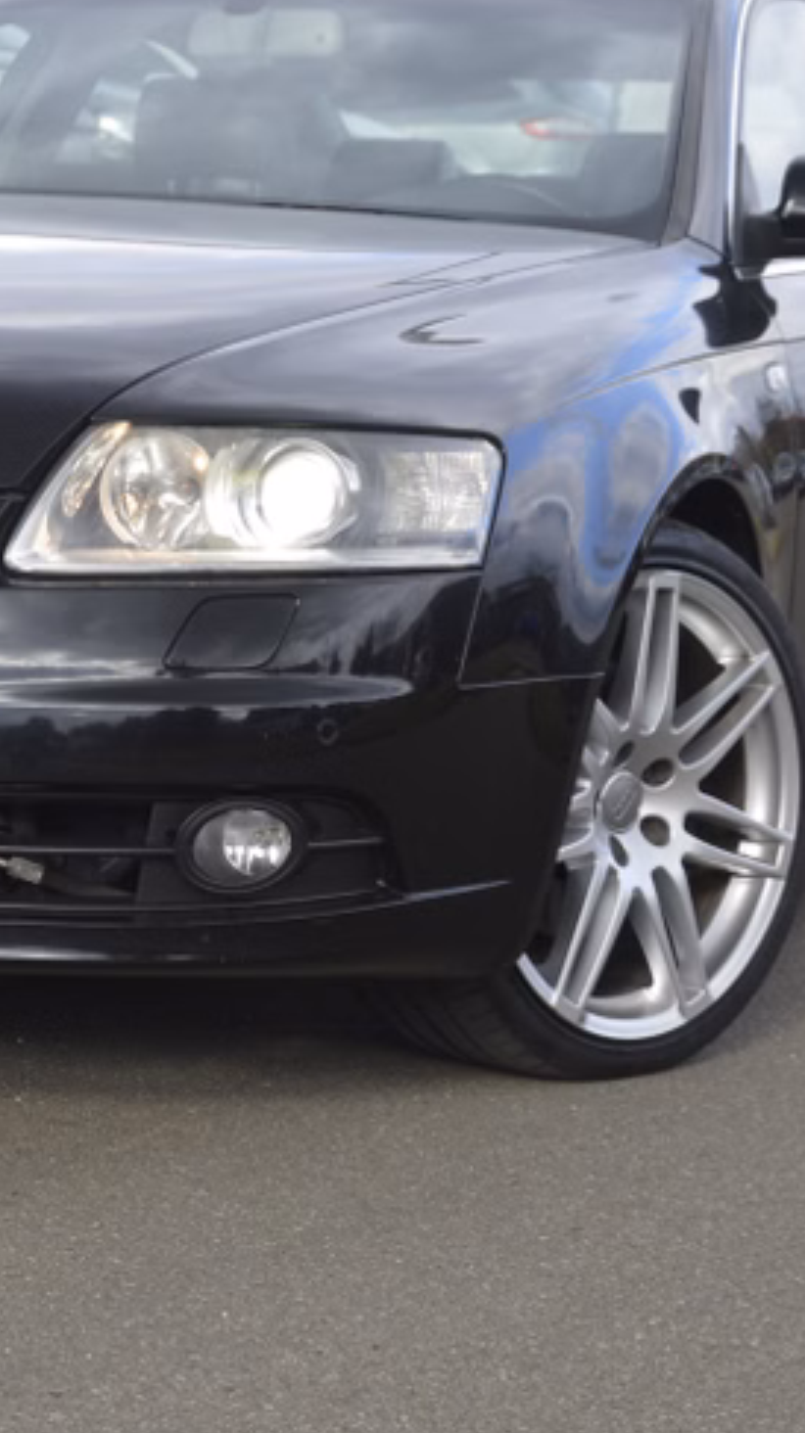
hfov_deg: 11.7
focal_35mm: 103
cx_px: 68
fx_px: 3914
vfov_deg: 20.8
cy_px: 664
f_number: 5.6
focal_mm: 40
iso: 140
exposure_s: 1/125
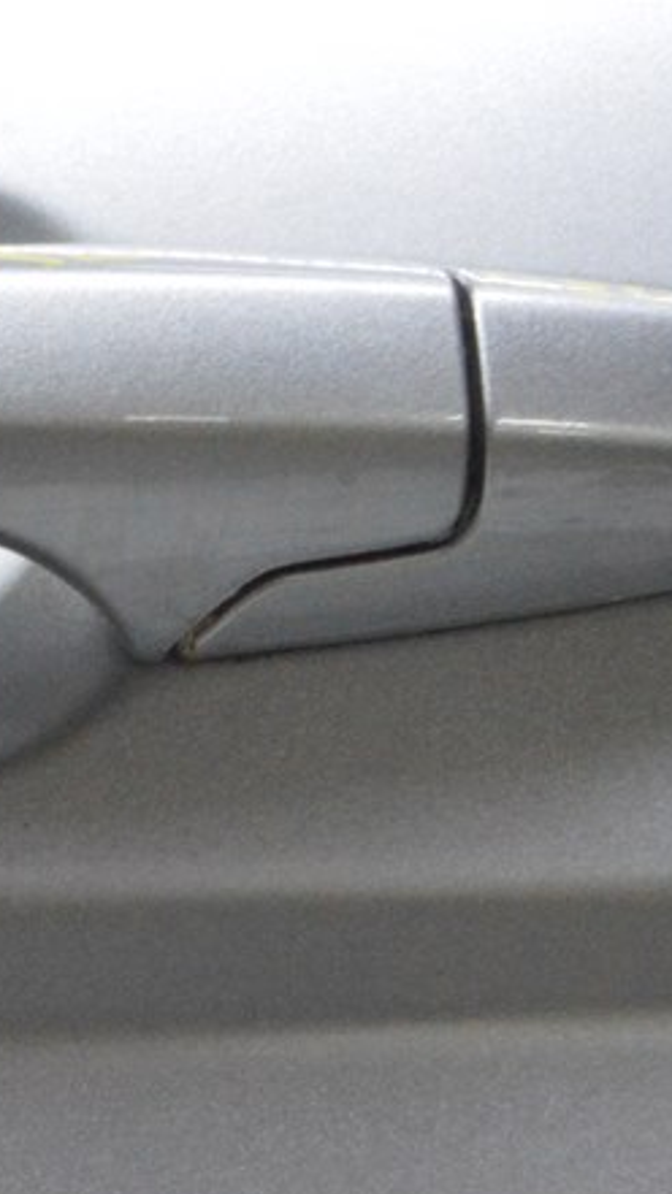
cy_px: 380
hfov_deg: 9.6
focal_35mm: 124
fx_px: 3929
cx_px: -257
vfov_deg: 17.2
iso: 6400
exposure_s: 1/15
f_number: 20
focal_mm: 34
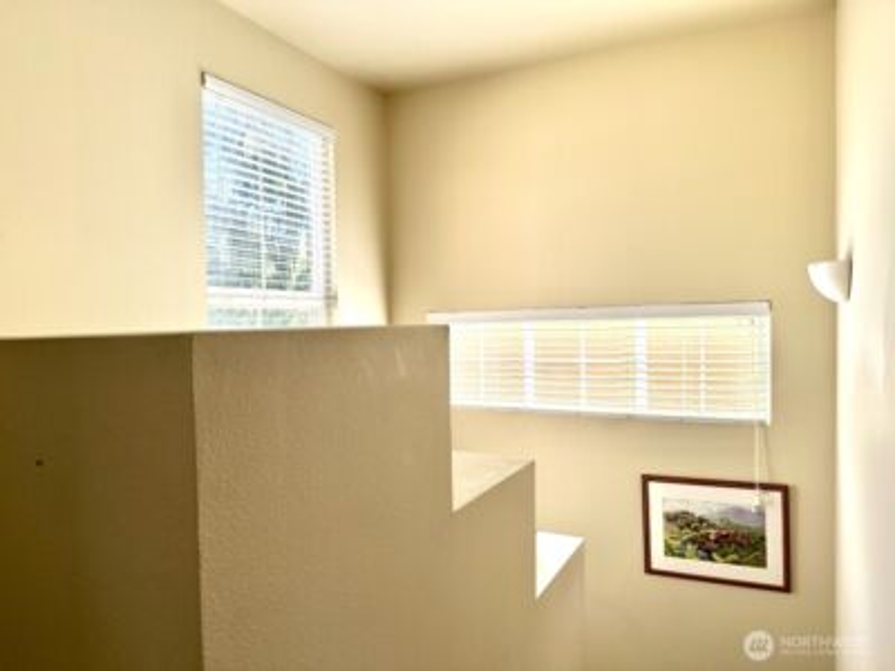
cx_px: 448
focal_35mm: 24
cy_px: 336
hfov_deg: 71.6
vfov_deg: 56.8
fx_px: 621
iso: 80
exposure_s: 1/630
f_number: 1.78
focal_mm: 6.86
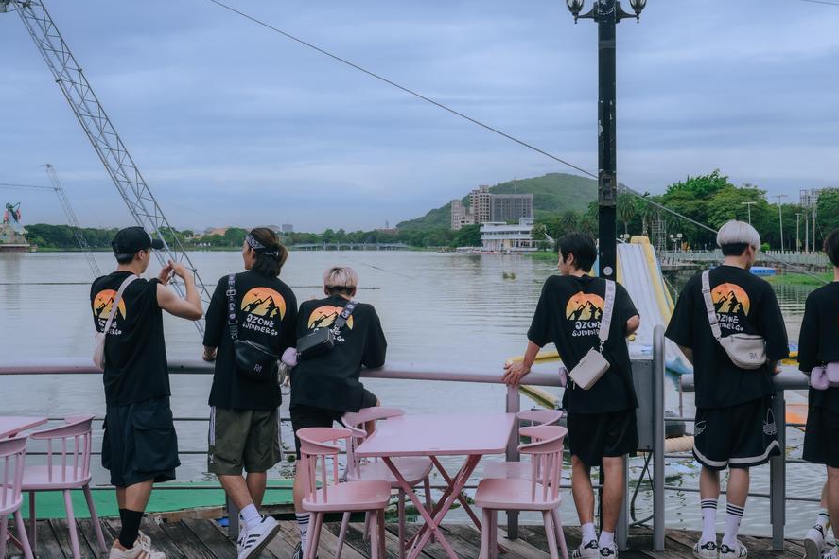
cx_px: 520
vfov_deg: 29.2
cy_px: 270
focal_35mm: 46
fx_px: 1072
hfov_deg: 42.5
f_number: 9
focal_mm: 34
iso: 100
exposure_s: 1/320
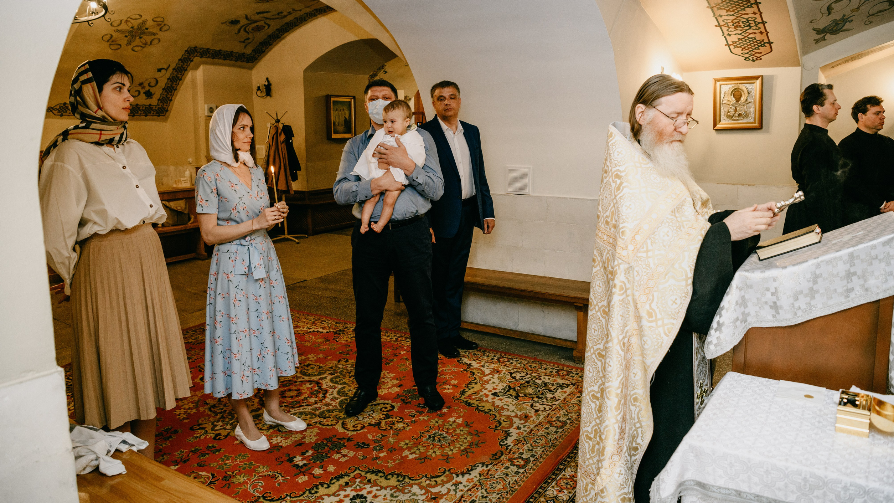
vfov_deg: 44.2
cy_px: 208
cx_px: 445
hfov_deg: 71.9
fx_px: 616
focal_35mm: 26
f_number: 3.5
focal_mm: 24
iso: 500
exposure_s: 1/160
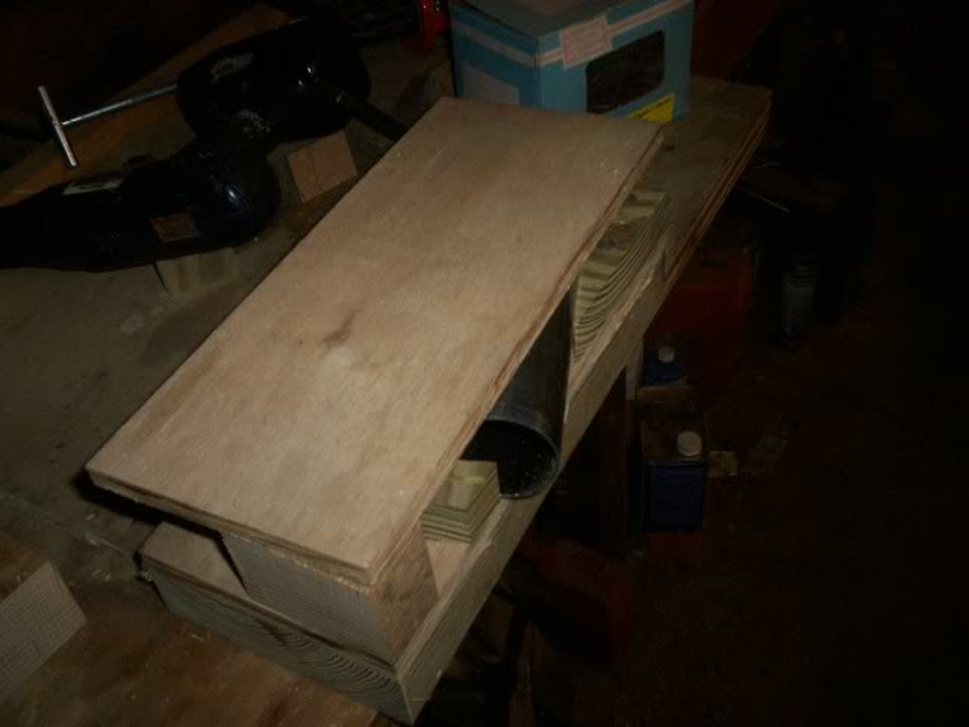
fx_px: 1008
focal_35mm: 36
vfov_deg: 39.7
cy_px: 364
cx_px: 484
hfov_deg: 51.4
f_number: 4.5
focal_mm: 5.9
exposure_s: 1/64
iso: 140
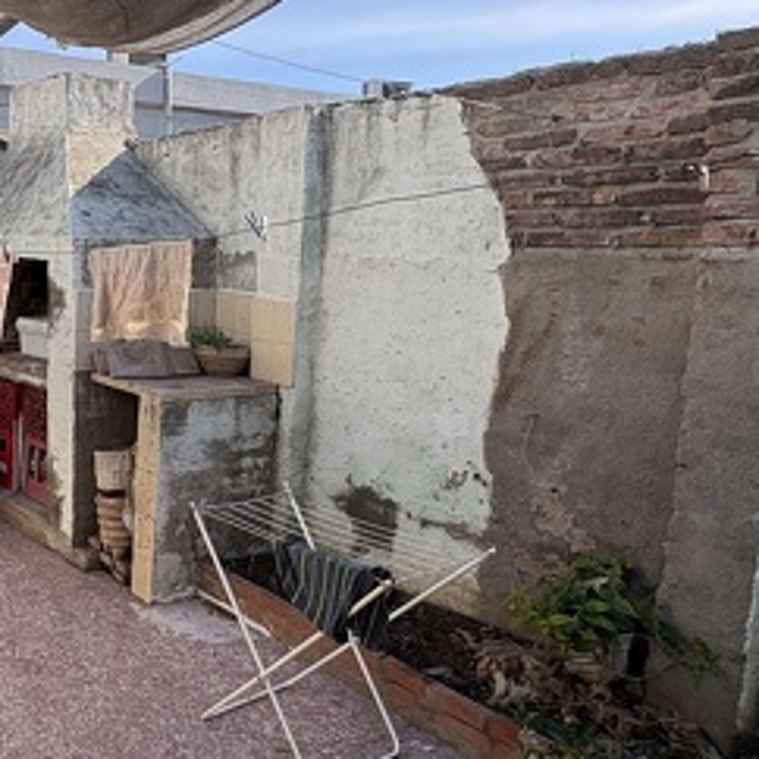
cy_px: 348
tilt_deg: -6.7
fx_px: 843
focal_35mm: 34
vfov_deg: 48.4
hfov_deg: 43.2
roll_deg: +0.0
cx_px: 41
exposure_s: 1/749
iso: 50
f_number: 2.2
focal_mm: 2.22
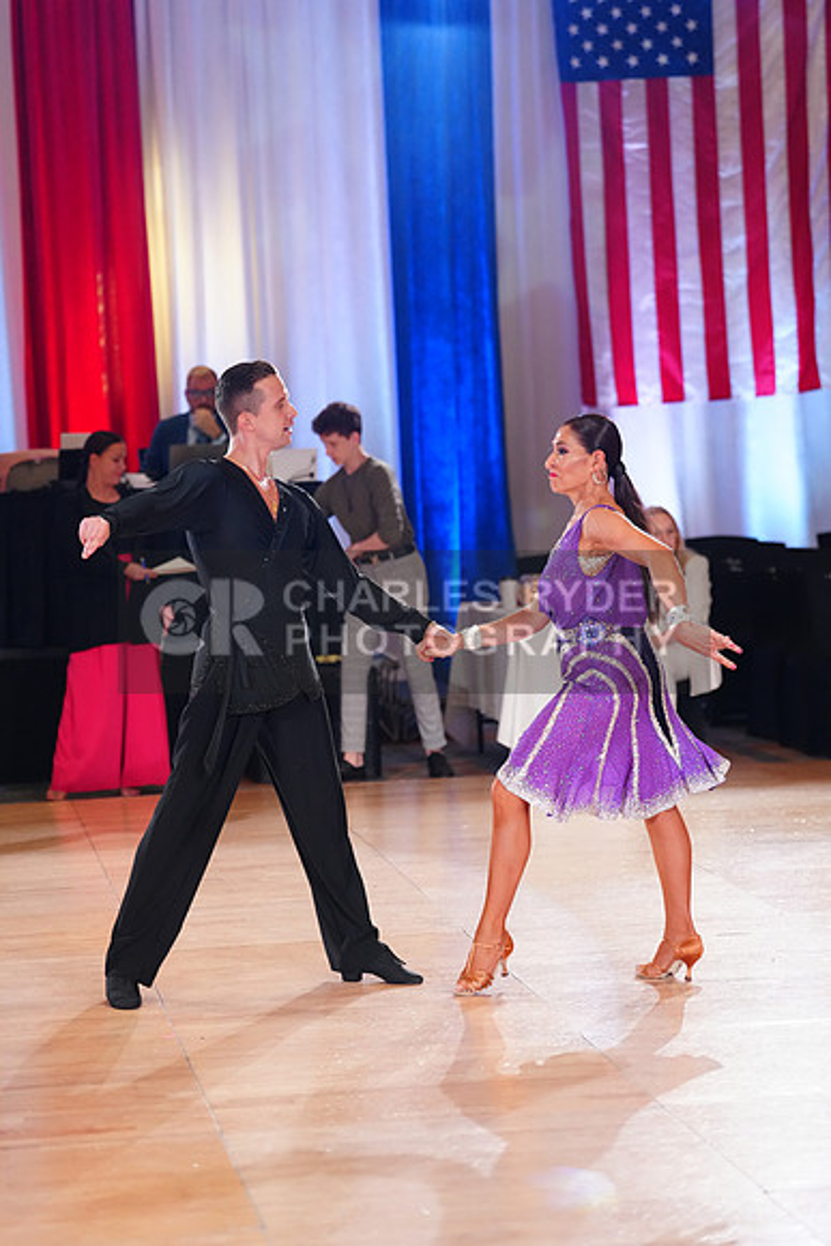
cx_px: 416
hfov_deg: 13.3
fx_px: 3564
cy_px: 623
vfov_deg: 19.8
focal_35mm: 103
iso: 3200
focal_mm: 103
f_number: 2.8
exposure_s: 1/640
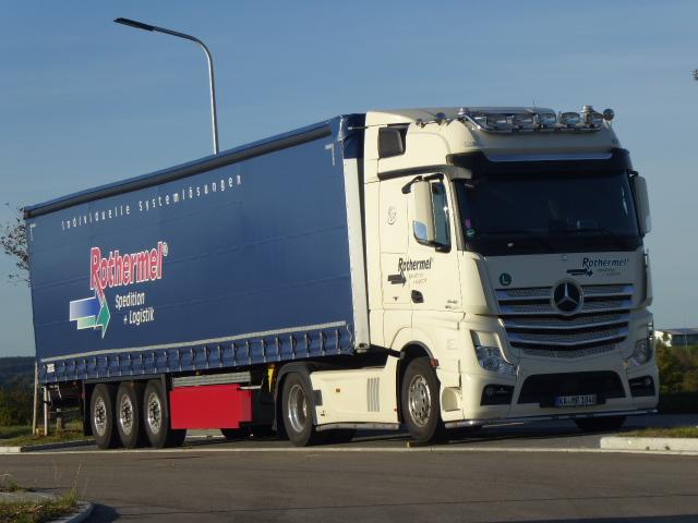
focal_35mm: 150
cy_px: 262
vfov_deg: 9.9
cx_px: 349
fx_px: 3025
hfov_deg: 13.2
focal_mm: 24.2
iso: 80
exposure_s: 1/500
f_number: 5.3
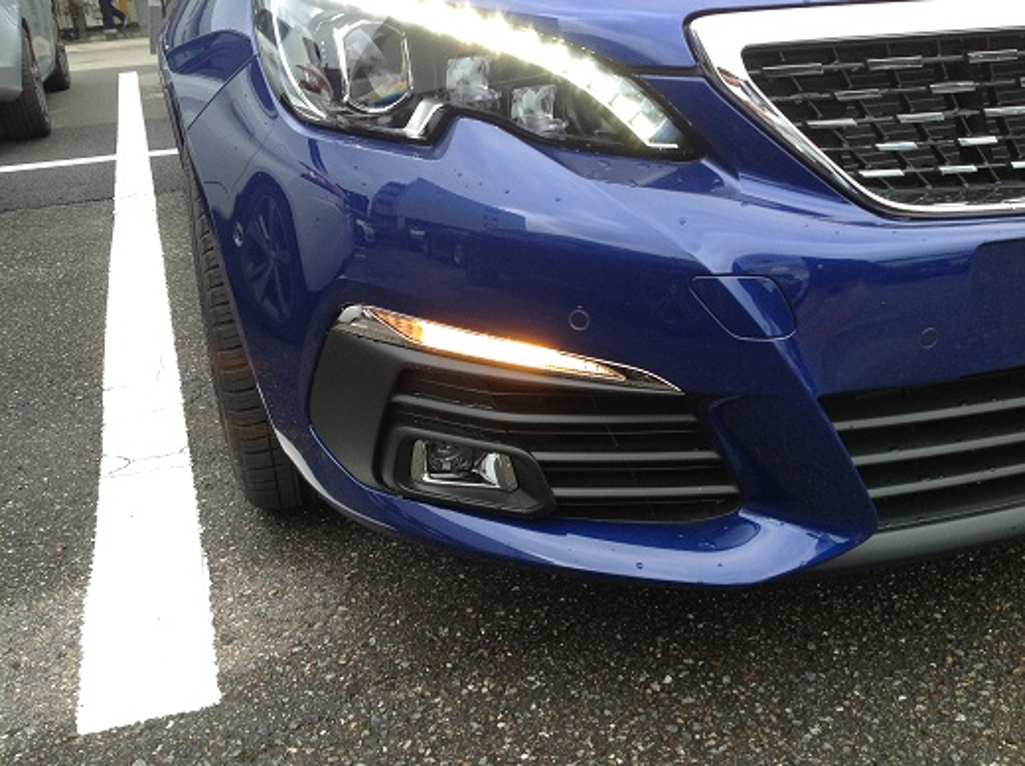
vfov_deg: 40.6
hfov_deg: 52.7
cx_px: 512
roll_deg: +4.2
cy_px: 383
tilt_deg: -20.1
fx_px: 1035
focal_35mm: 35
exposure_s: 1/120
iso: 80
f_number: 2.4
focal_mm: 4.28
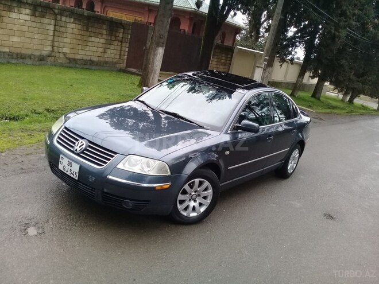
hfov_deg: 58.4
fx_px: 339
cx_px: 190
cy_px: 142
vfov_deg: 45.4
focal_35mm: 31
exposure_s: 1/120
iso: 100
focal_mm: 3.3
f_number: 2.2
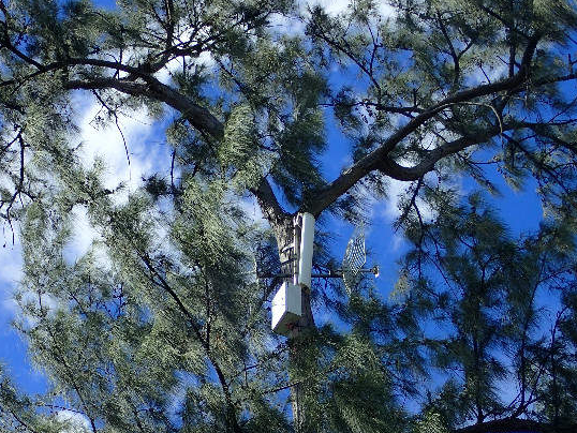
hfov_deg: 17.9
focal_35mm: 110
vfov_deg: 13.4
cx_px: 253
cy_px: 301
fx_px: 1834
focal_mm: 13.47
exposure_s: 1/400
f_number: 5.6
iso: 100
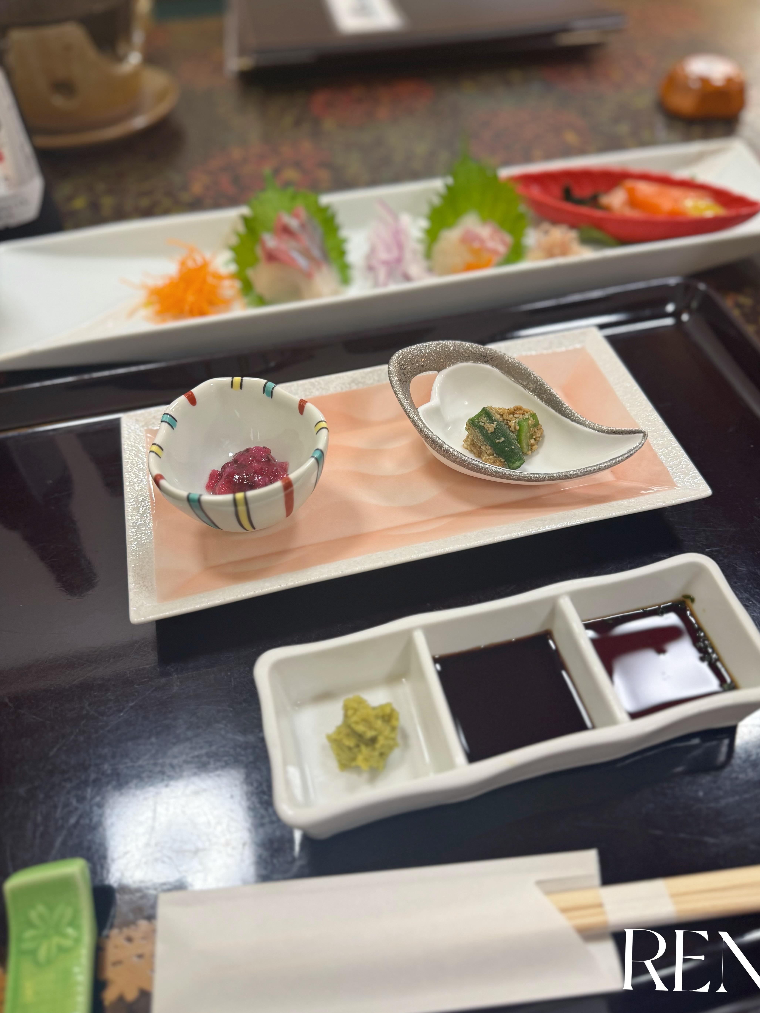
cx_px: 393
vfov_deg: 69.4
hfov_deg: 54.9
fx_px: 732
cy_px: 500
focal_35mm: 25
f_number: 1.78
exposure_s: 1/60
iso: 100
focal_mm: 6.76
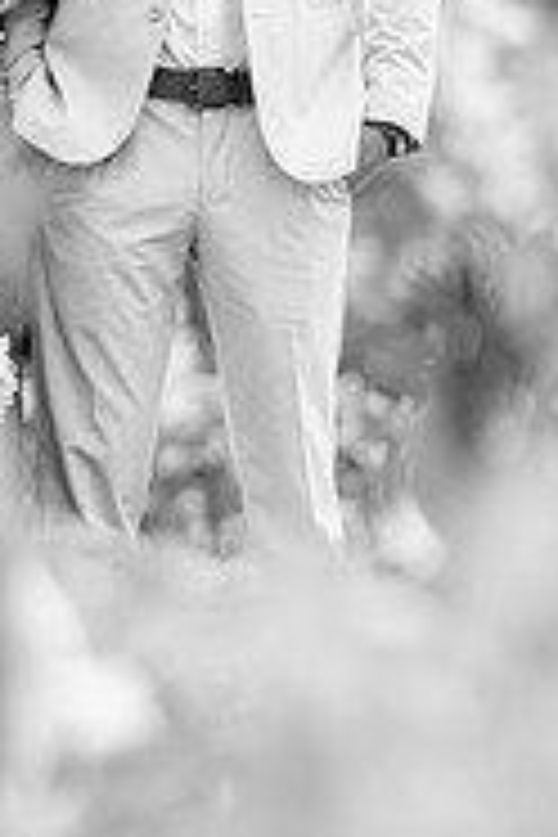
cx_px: 243
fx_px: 4789
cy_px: 153
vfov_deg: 10.0
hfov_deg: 6.7
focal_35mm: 206
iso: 100
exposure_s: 1/2500
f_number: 1.4
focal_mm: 85
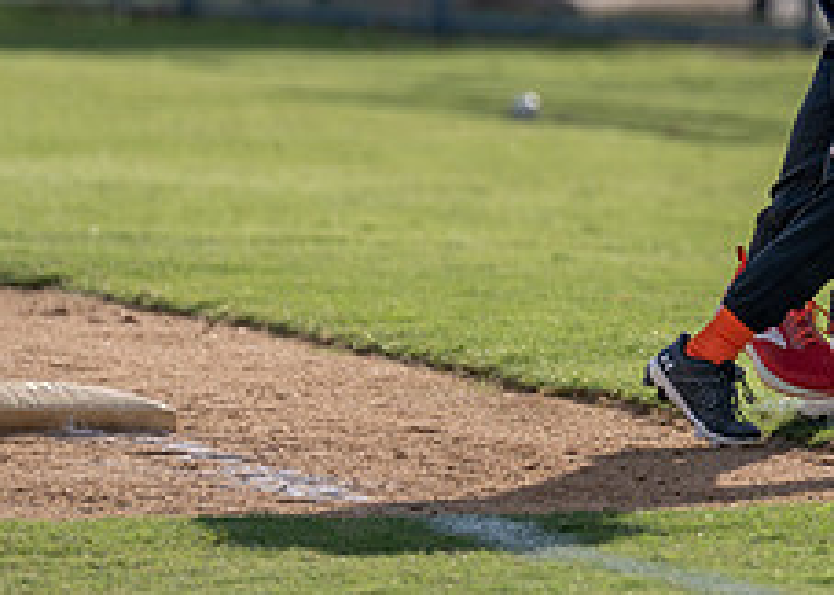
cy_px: -63
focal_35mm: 681
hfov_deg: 3.0
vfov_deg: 2.1
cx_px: 978
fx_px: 16126
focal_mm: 200
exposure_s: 1/1250
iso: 100
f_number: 2.8
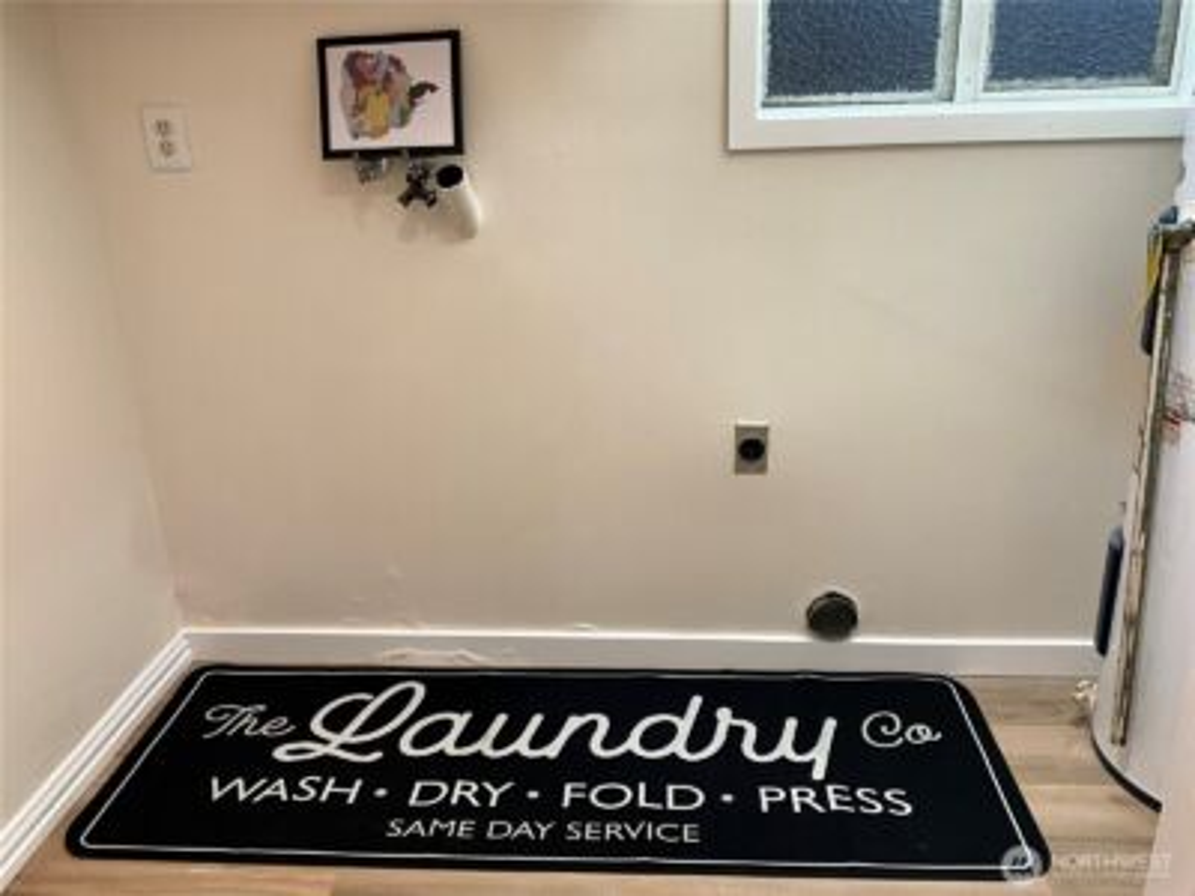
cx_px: 598
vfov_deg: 48.2
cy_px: 448
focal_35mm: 29
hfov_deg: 61.7
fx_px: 1001
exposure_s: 1/60
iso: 125
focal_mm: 3
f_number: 1.8
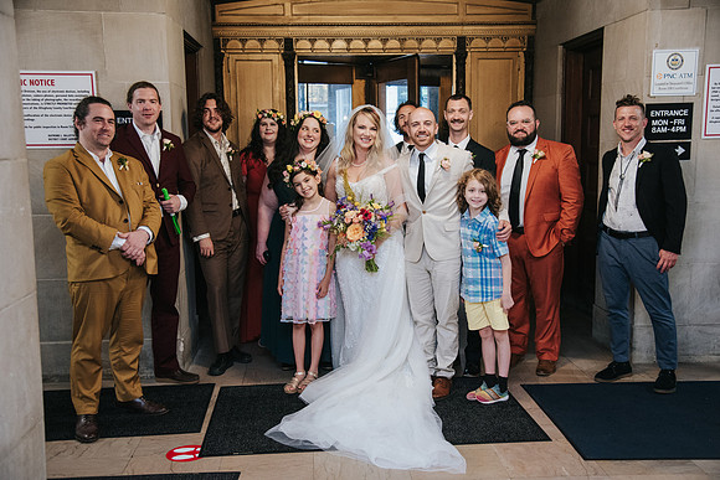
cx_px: 360
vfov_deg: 34.9
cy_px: 240
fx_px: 764
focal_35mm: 38
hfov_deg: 50.5
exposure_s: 1/60
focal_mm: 38
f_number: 4
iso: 3200
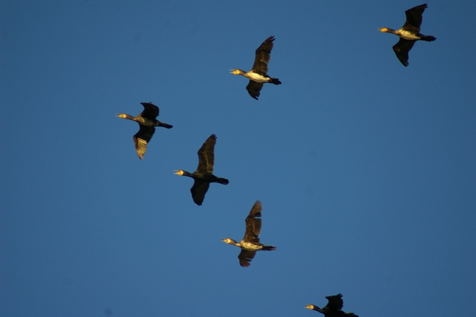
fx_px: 5945
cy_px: 158
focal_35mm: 450
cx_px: 238
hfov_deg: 4.6
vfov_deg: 3.0
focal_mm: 300
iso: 200
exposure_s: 1/500
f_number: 5.6
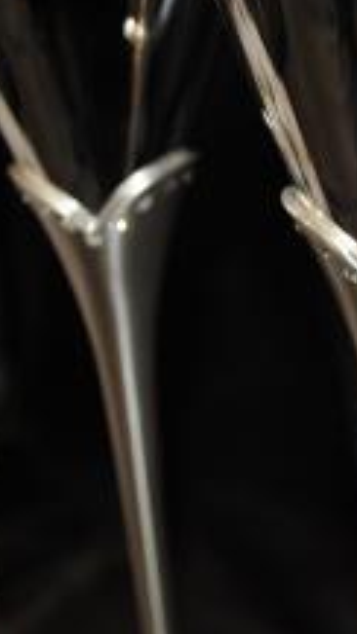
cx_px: 402
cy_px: 295
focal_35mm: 67
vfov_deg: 31.4
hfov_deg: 17.3
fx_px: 1128
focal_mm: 24
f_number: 4
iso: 125
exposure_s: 1/60
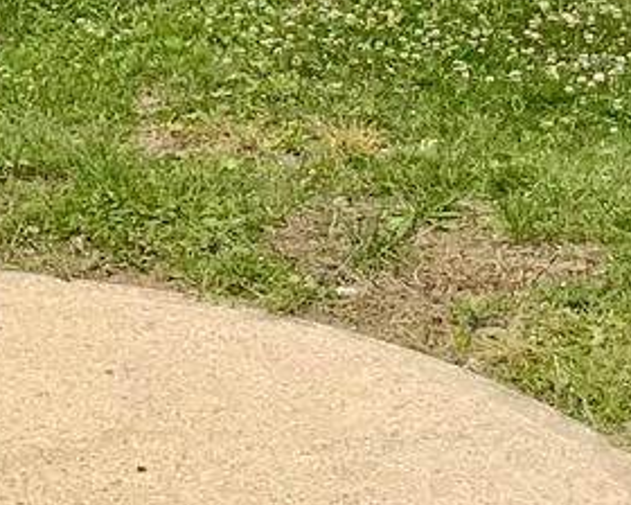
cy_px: 252
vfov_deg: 7.5
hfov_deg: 9.3
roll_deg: +0.3
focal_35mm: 207
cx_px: 77
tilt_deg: -14.0
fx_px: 3866
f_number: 1.8
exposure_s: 1/1168
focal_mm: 3
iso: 16
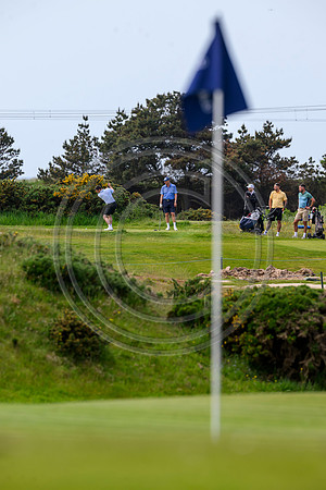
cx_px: 163
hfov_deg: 3.4
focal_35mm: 400
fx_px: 5433
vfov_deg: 5.2
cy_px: 245
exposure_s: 1/1250
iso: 800
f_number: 7.1
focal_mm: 400
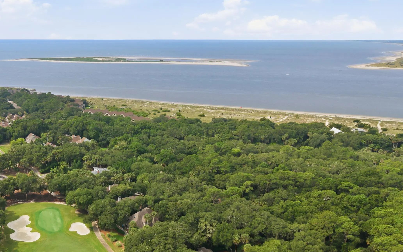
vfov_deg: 34.0
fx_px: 406
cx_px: 137
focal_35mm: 37
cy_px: 173
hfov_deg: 51.8
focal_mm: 8.7
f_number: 1.8
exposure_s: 1/320
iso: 120
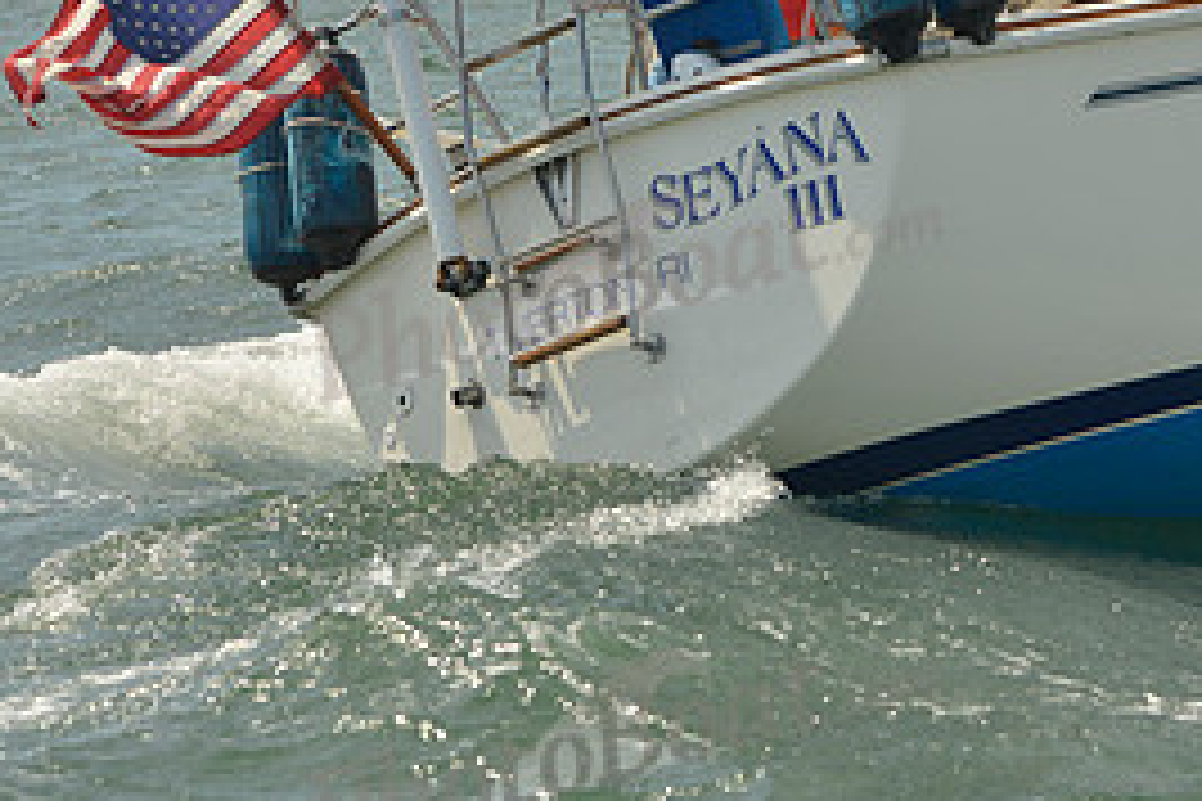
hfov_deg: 13.3
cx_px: 1179
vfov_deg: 9.0
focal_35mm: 152
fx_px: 5075
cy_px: -11
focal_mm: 70
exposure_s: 1/1250
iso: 200
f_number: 7.1
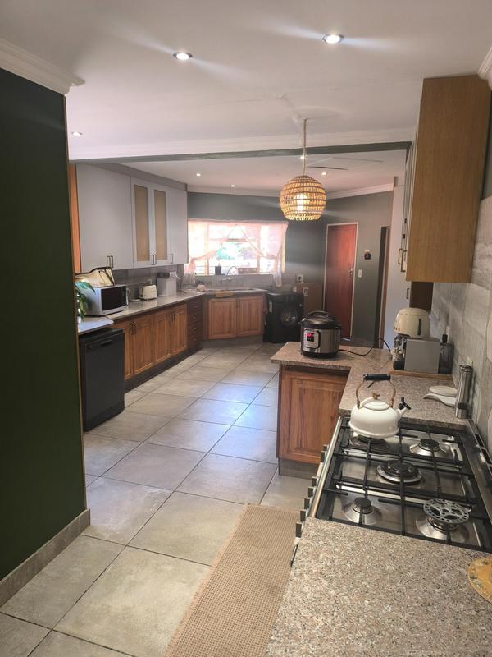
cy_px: 328
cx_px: 246
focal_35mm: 23
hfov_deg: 58.9
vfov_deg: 73.9
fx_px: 436
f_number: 1.65
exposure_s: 1/50
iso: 400
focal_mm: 6.14
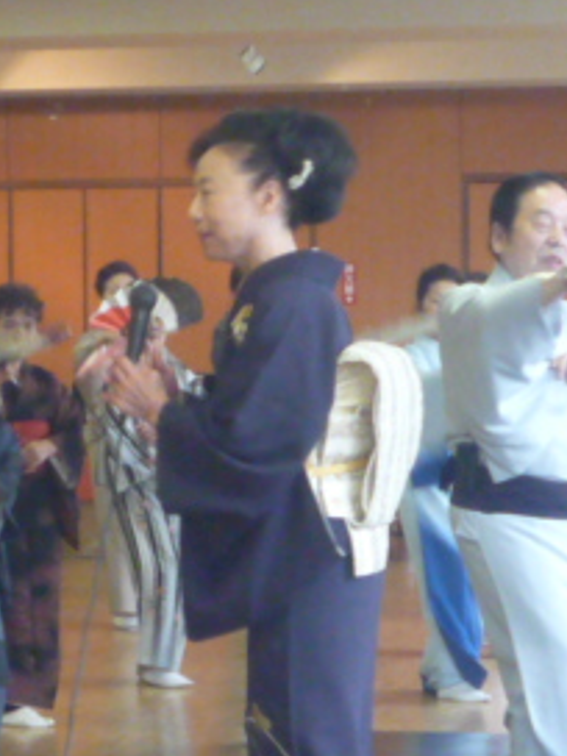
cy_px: 542
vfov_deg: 11.0
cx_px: 131
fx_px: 3909
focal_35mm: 179
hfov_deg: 8.3
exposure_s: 1/25
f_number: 4.5
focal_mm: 7.5
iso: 400
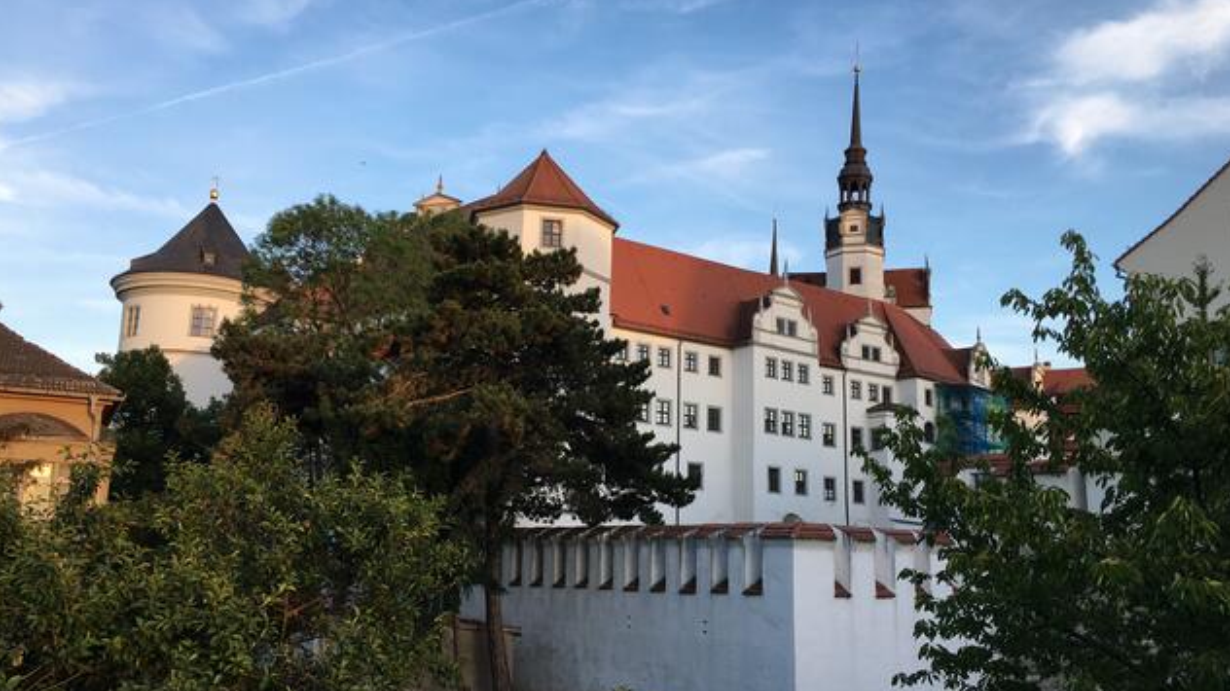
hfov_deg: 61.0
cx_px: 615
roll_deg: -1.8
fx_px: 1043
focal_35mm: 32
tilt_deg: +11.7
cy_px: 366
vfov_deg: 36.6
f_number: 2.2
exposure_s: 1/196
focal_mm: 4.15
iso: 25
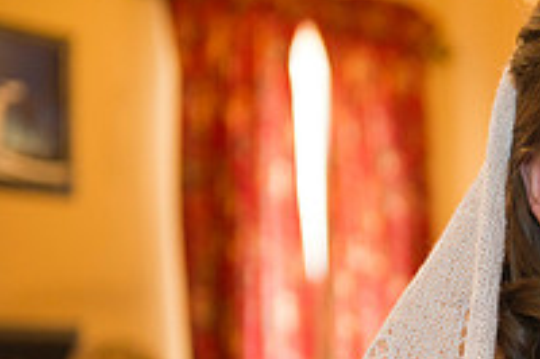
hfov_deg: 13.5
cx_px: 759
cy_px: 437
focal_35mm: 145
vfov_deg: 9.3
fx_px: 2173
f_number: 3.2
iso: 800
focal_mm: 50
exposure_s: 1/50
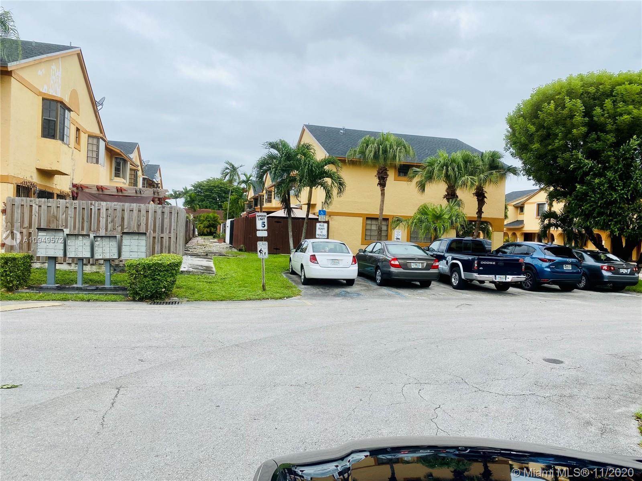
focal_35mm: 26
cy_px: 240
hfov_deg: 67.3
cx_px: 321
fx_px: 482
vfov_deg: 53.1
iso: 32
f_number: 1.8
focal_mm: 4.25
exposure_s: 1/1182
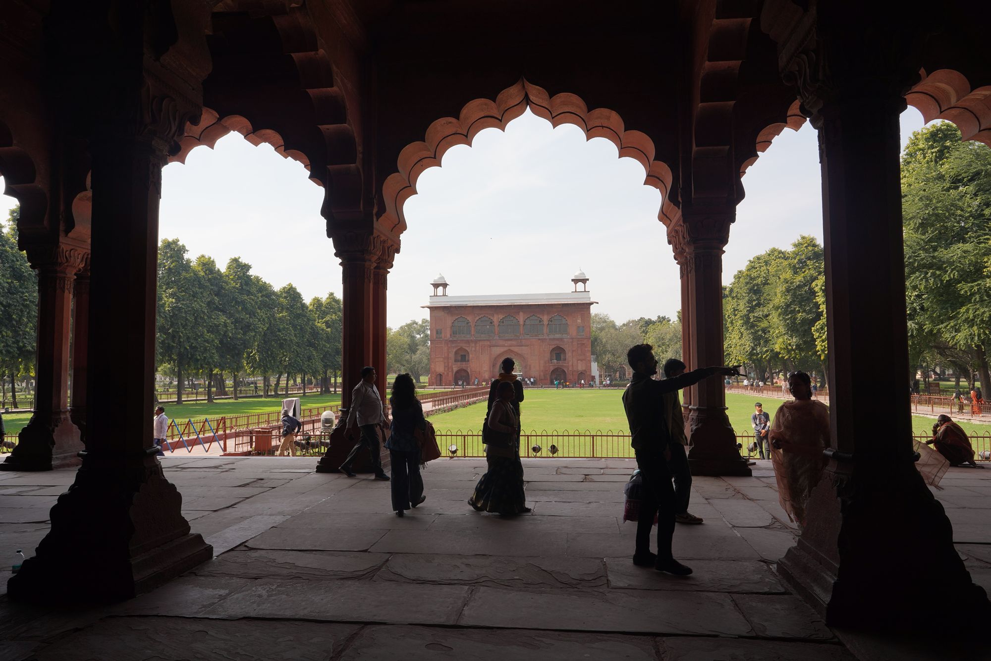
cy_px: 330
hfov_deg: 73.7
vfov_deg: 53.1
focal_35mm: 24
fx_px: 661
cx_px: 496
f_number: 11
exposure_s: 1/100
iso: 100
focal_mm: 24
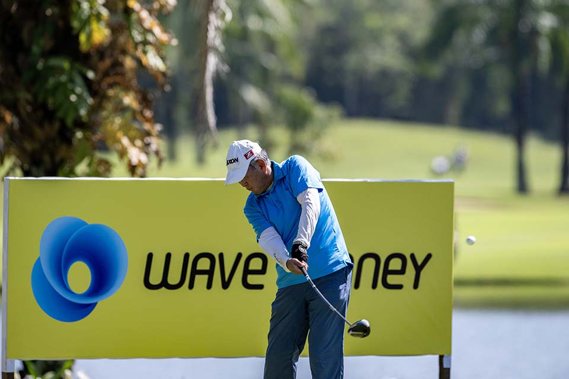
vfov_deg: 3.4
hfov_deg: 5.2
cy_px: 190
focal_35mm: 400
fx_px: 6322
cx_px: 284
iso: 720
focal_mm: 400
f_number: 4.5
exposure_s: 1/2500
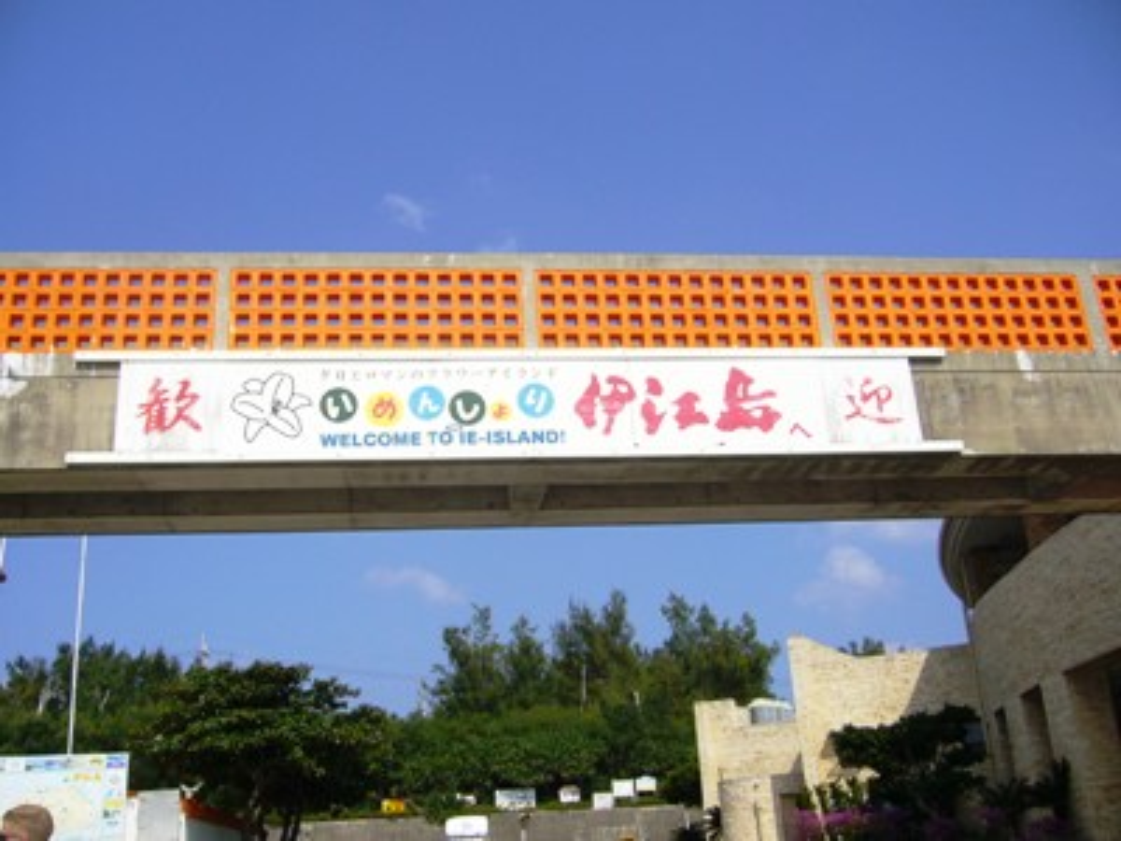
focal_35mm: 35
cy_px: 420
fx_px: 1133
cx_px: 560
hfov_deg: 52.6
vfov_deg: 40.7
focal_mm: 5.8
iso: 80
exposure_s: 1/800
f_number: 5.6
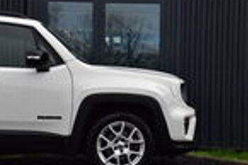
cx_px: 107
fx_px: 681
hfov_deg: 20.6
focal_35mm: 99
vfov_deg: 13.8
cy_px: 88
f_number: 10
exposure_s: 1/250
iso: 400
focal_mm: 48
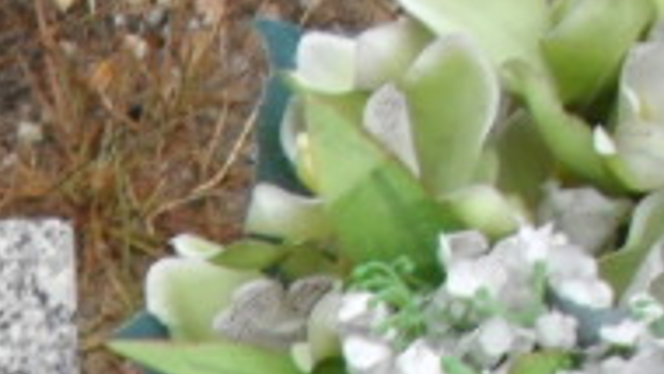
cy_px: 1335
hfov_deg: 10.1
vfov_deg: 5.4
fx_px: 3610
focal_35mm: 205
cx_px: -416
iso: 100
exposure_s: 1/125
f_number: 8.4
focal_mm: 6.3
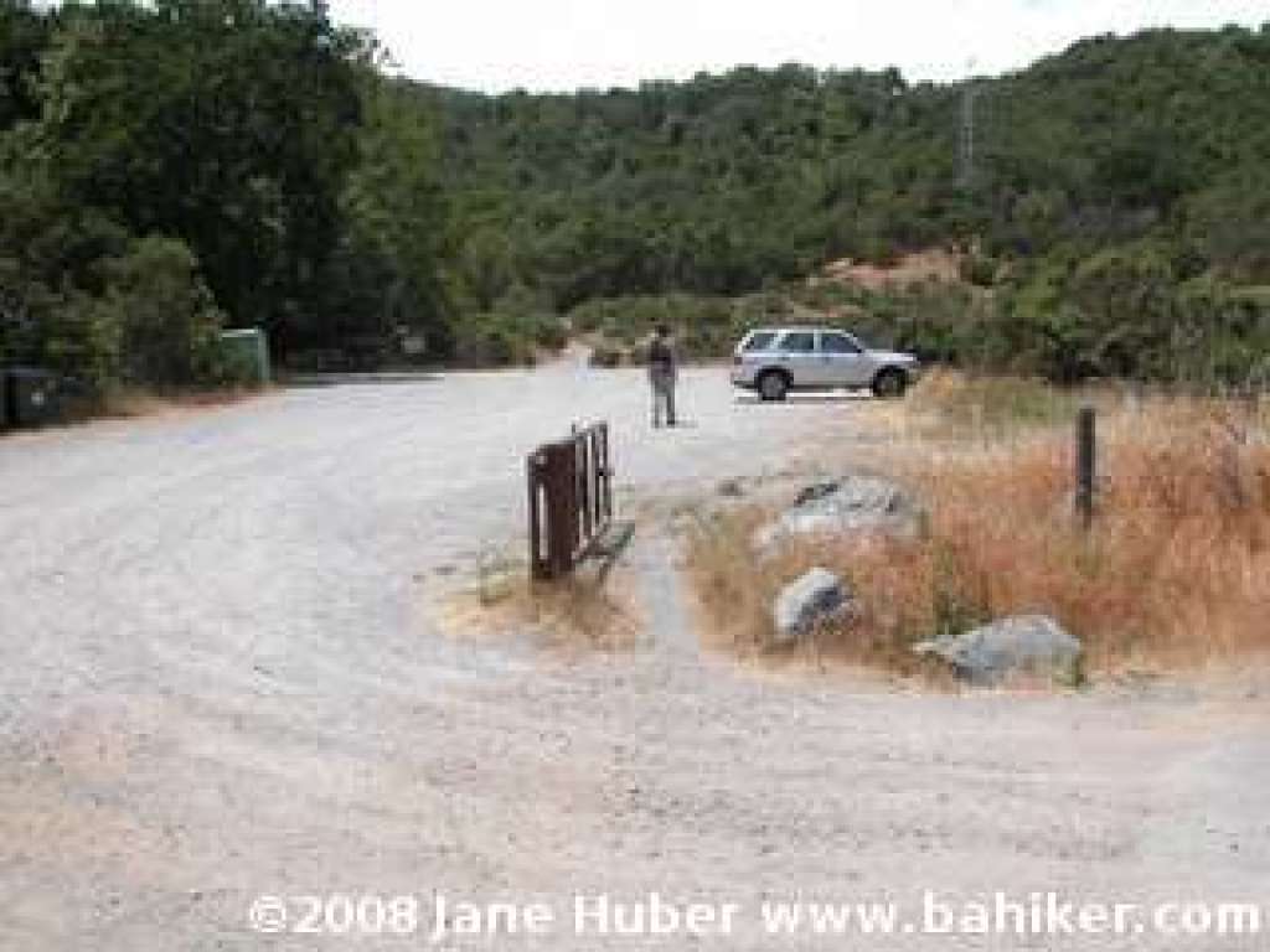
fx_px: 1247
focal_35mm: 34
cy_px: 476
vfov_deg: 41.8
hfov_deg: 54.0
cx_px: 635
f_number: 6.3
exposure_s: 1/350
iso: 100
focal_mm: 8.9
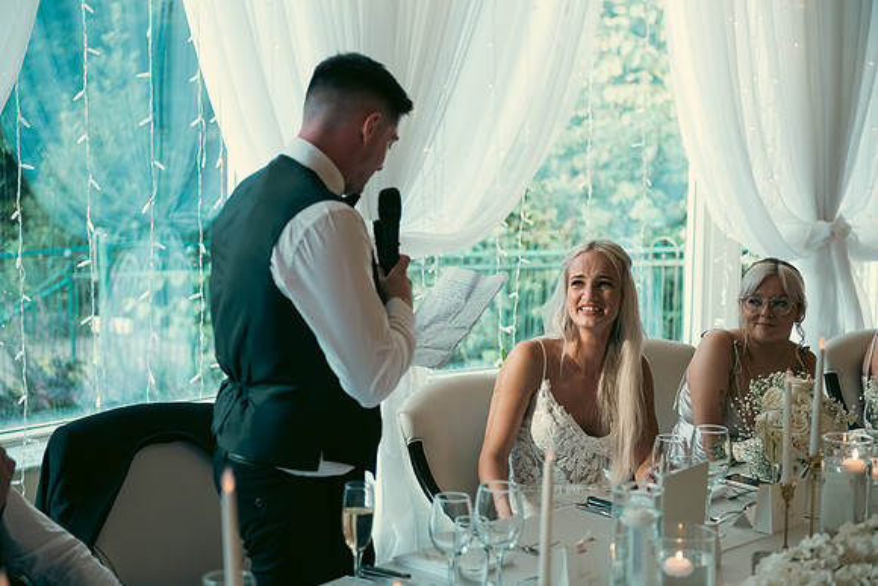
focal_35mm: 70
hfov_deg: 28.8
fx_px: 1708
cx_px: 439
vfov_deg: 19.5
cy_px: 293
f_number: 3.5
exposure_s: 1/160
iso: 400
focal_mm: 70
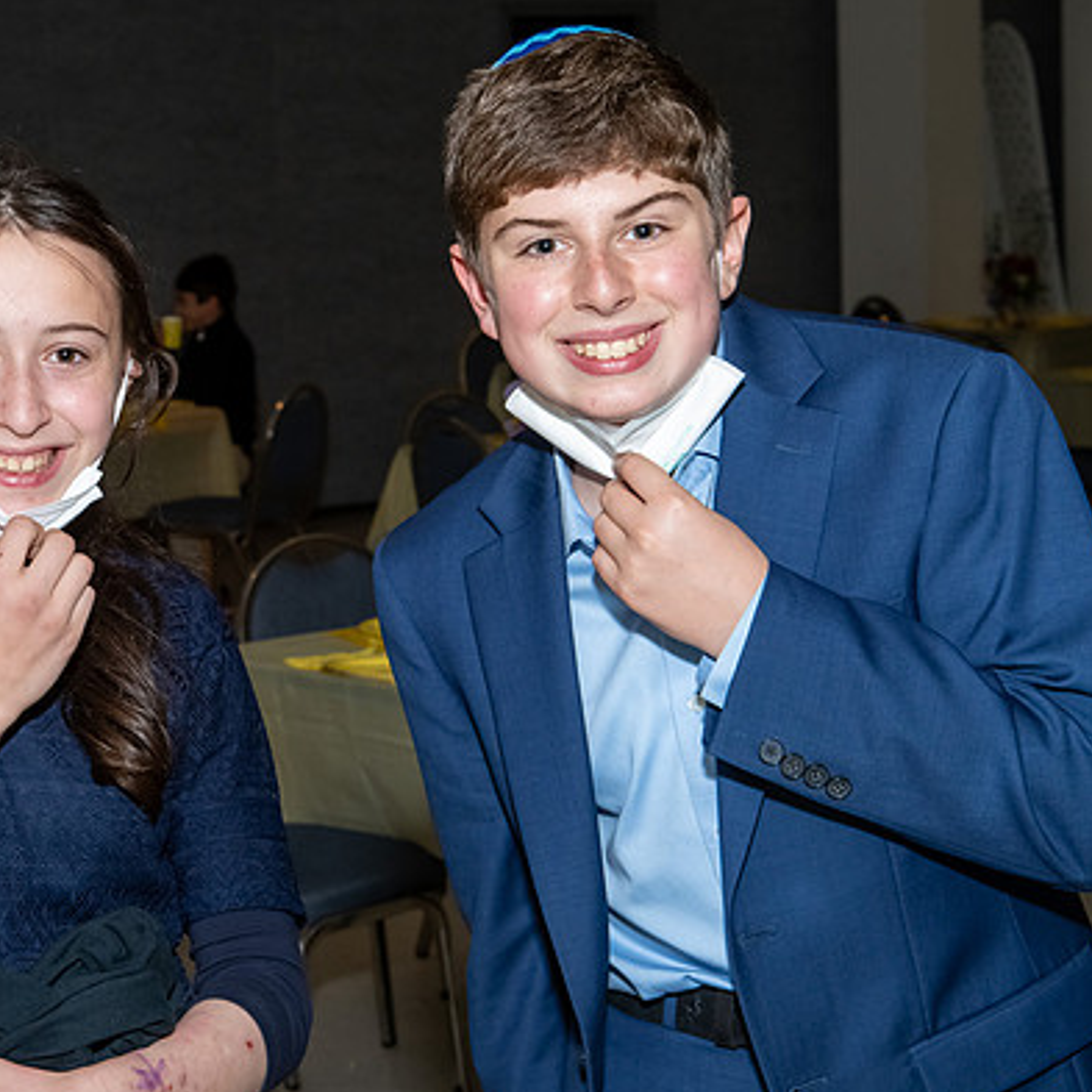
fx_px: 3212
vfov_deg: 19.3
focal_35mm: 90
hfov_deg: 18.9
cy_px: 494
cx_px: 103
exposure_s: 1/250
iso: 500
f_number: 6.3
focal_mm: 38
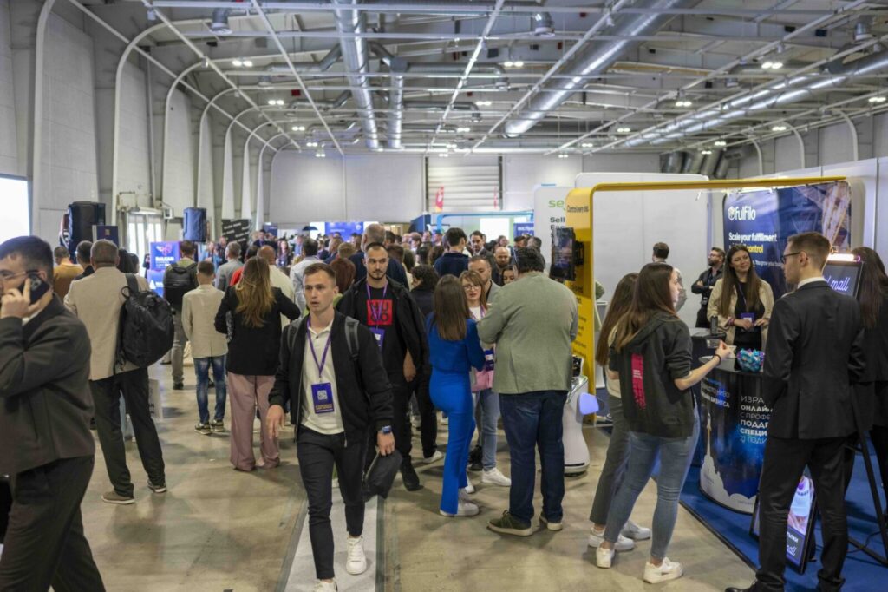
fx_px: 863
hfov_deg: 54.4
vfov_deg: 37.8
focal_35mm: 35
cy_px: 296
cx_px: 444
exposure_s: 1/200
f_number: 2.2
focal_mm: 35
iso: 1250
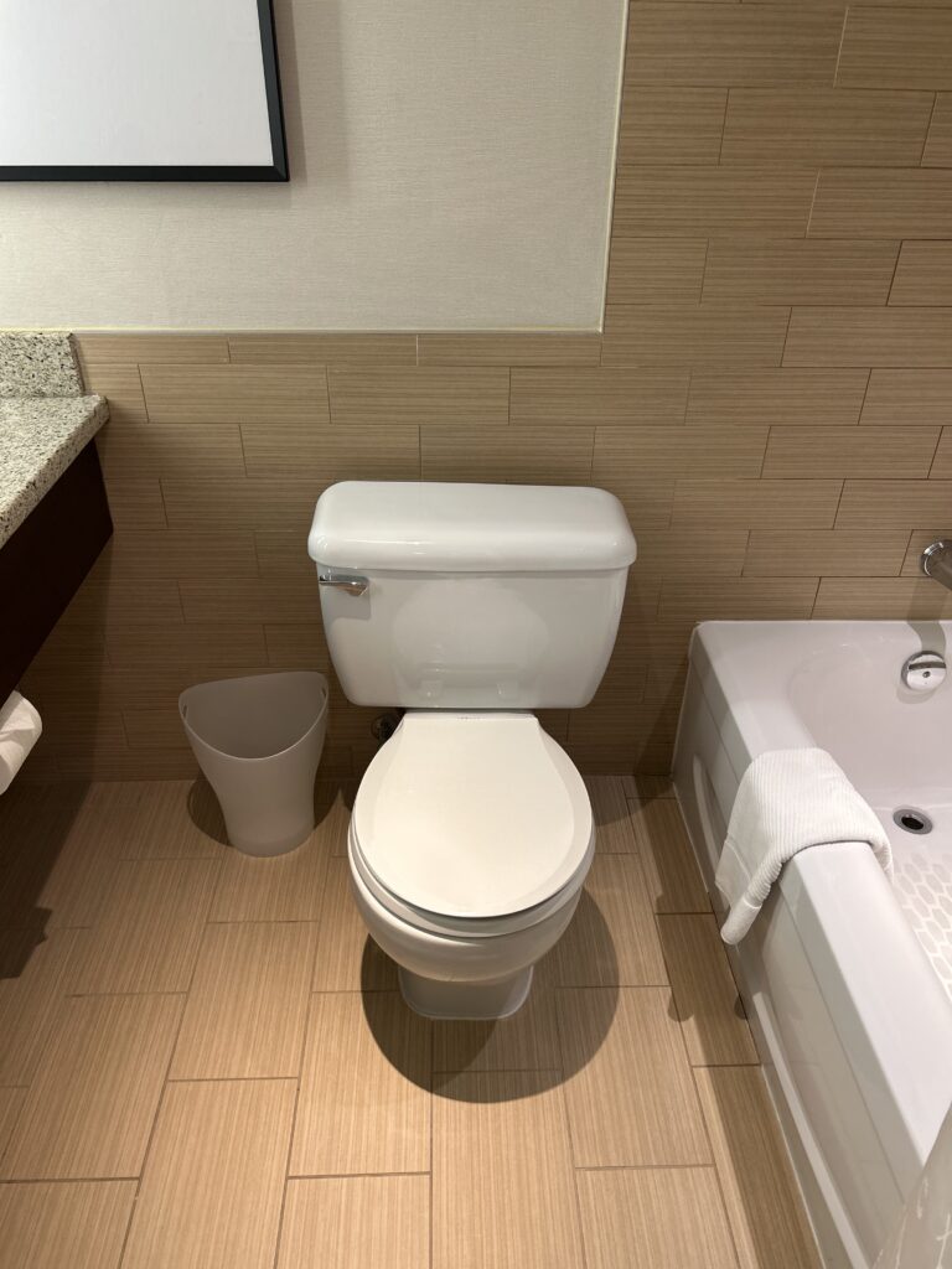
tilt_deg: -32.8
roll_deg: -1.0
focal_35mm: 26
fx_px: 953
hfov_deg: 53.1
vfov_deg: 67.3
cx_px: 476
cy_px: 634
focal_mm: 5.7
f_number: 1.5
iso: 125
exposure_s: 1/120
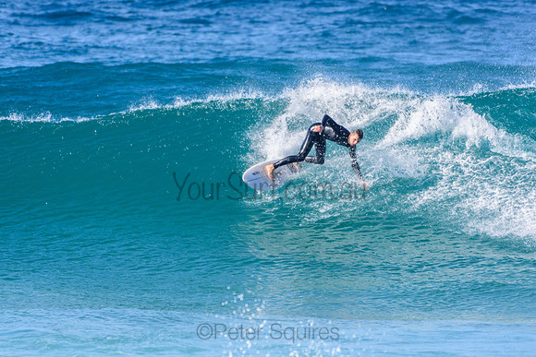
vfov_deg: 1.8
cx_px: 268
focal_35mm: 750
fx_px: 11169
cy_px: 178
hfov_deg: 2.7
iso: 450
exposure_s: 1/2000
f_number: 5.6
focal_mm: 500
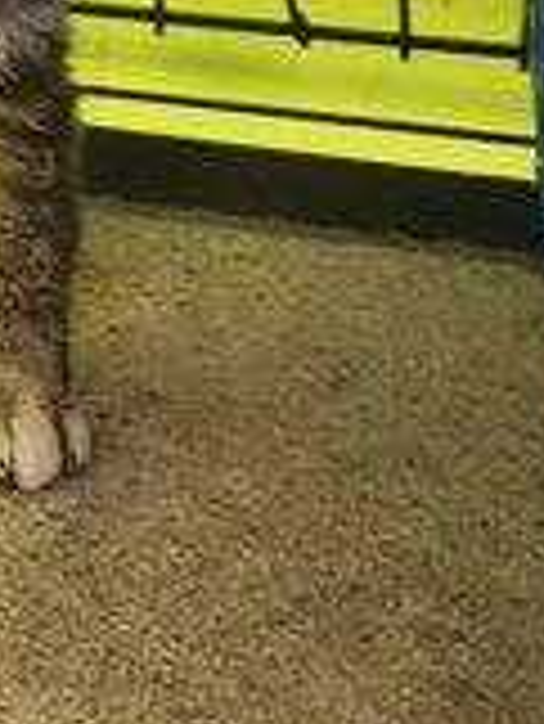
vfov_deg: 19.0
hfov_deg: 13.9
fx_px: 1988
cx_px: -436
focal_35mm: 95
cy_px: -236
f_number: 1.8
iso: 400
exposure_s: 1/120
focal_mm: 5.4
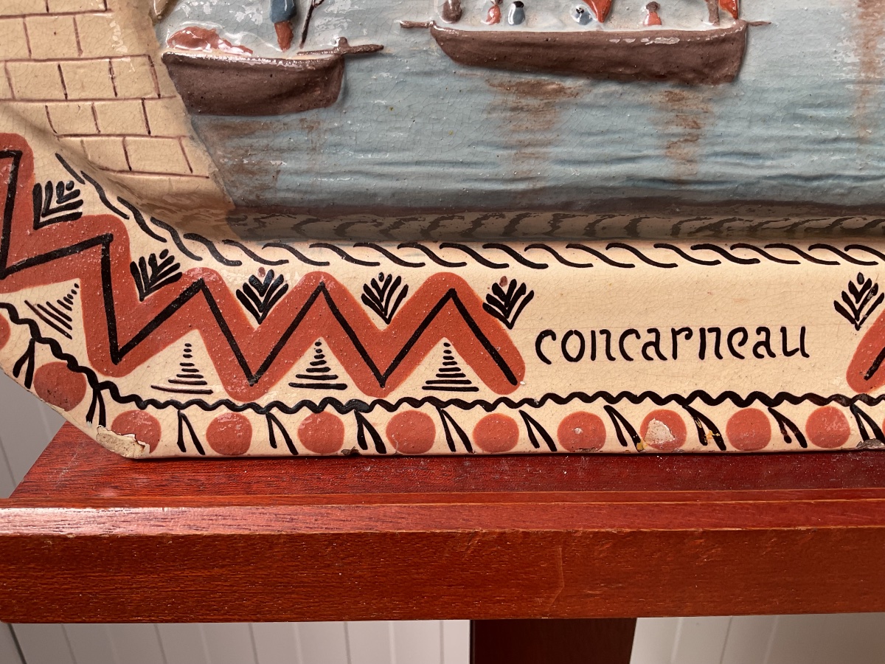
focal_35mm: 29
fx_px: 741
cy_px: 332
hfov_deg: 61.7
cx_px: 442
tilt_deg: -29.6
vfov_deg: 48.2
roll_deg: +1.1
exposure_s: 1/203
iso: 16
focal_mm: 3
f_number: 1.8
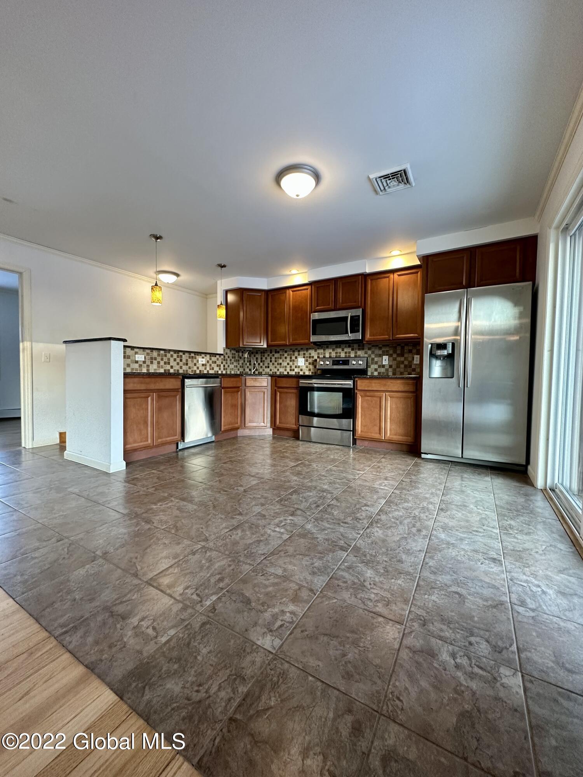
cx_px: 292
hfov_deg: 85.7
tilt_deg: -2.1
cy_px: 388
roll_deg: +0.7
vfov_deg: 102.1
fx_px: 314
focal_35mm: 14
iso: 200
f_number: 2.2
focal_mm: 2.22
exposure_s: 1/60
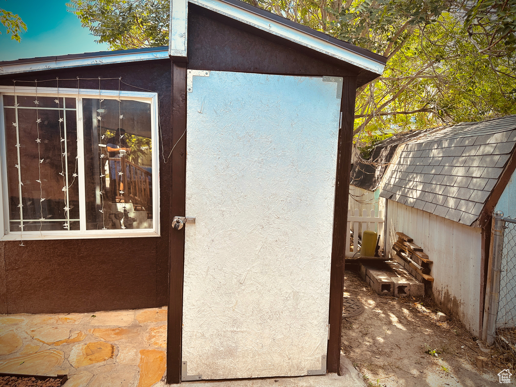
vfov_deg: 56.8
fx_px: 358
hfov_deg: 71.6
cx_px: 258
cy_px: 194
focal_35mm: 24
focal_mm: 6.86
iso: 80
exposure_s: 1/952
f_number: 1.78
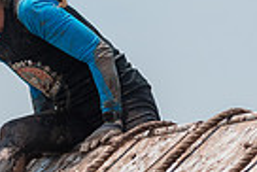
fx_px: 3816
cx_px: 60
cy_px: 111
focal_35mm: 534
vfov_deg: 2.6
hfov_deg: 3.9
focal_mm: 125
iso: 400
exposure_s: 1/4000
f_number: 5
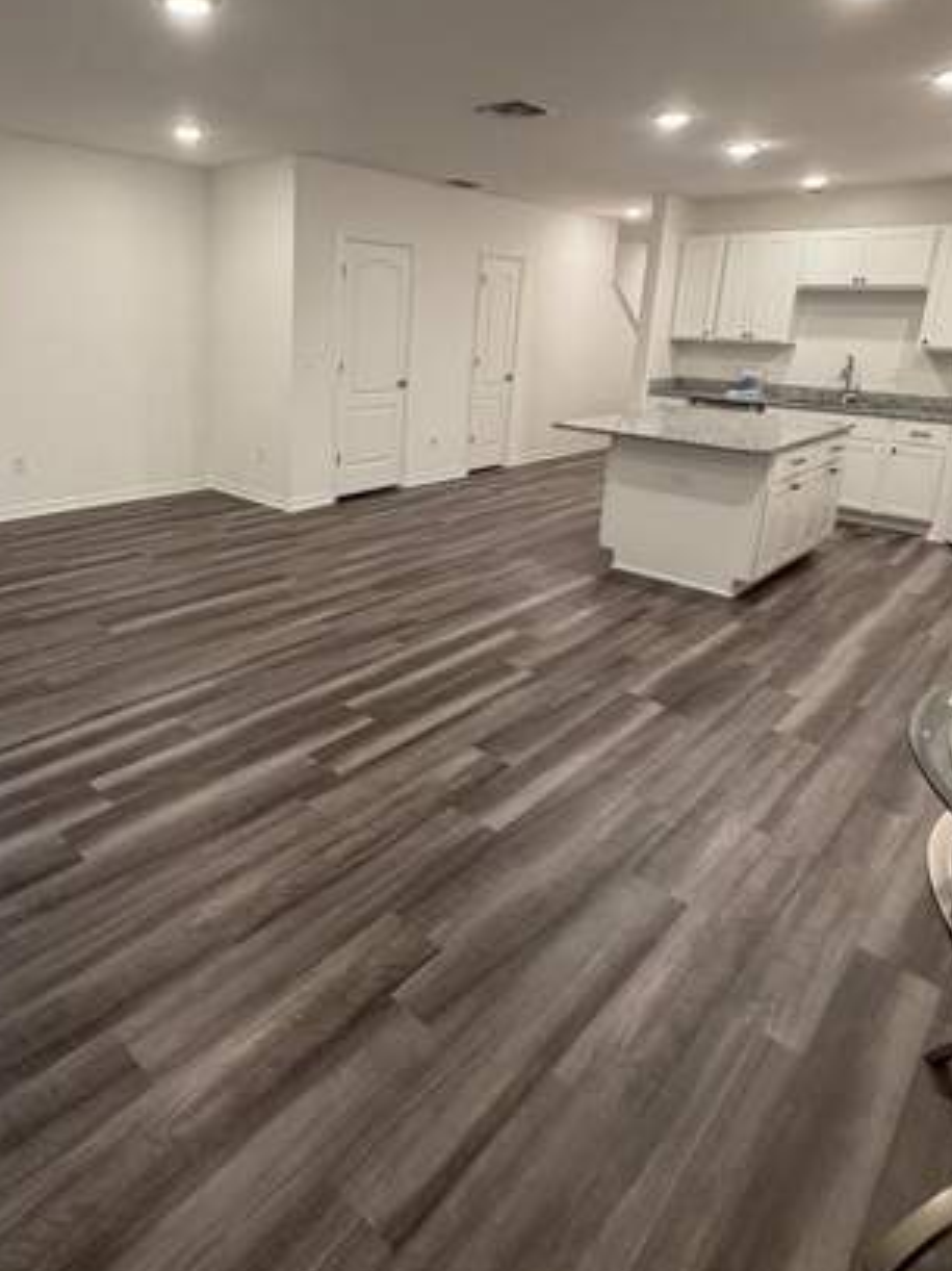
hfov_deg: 59.7
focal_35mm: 22
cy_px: 518
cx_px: 321
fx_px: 807
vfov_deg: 75.7
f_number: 2.2
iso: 200
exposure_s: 1/60
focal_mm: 2.22
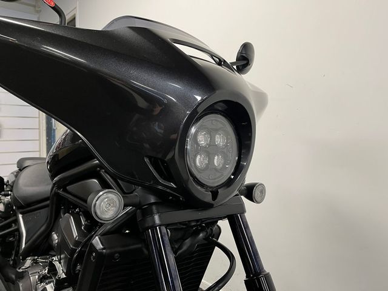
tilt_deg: -1.5
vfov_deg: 53.1
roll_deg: +1.2
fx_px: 291
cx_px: 194
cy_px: 146
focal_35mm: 26
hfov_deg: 67.3
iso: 125
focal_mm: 5.1
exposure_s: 1/50
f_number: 1.6
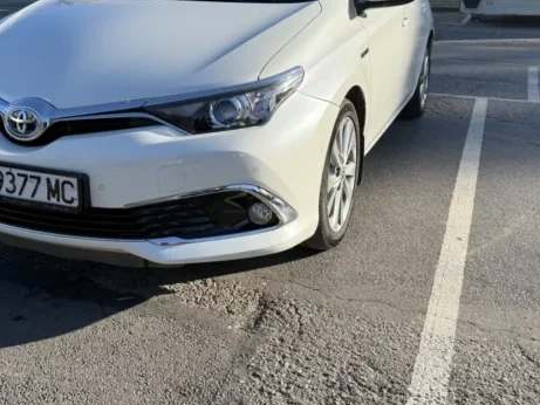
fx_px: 624
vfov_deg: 35.3
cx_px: 224
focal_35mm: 40
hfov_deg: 46.6
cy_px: 111
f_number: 1.78
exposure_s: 1/3021
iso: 100
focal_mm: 6.76
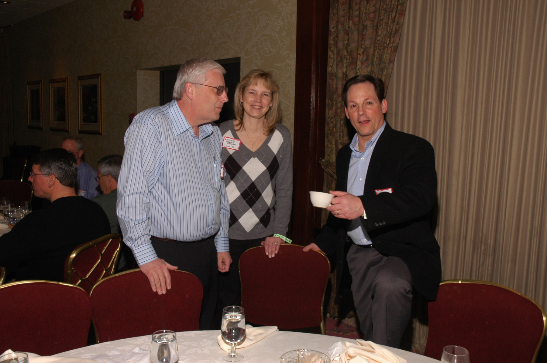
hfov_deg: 53.2
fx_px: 546
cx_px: 274
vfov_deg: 36.8
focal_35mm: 36
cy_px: 182
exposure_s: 1/80
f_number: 8
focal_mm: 24
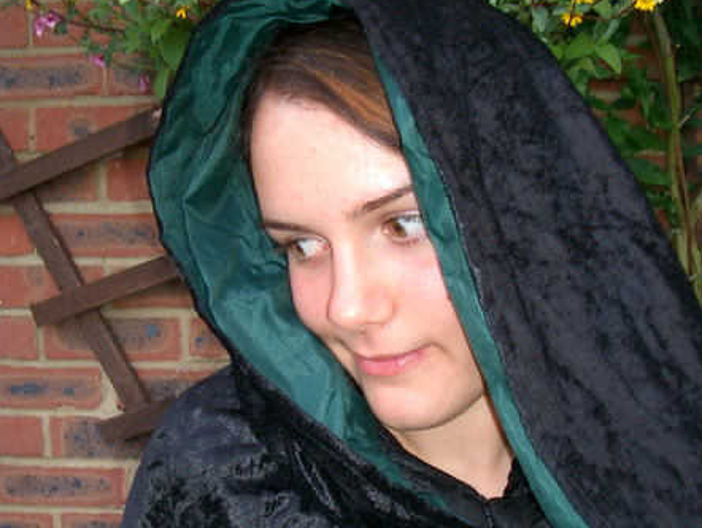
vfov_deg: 30.9
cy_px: 301
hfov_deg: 40.4
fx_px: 954
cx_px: 352
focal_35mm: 47
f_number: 2.6
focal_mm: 5.8
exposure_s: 1/40
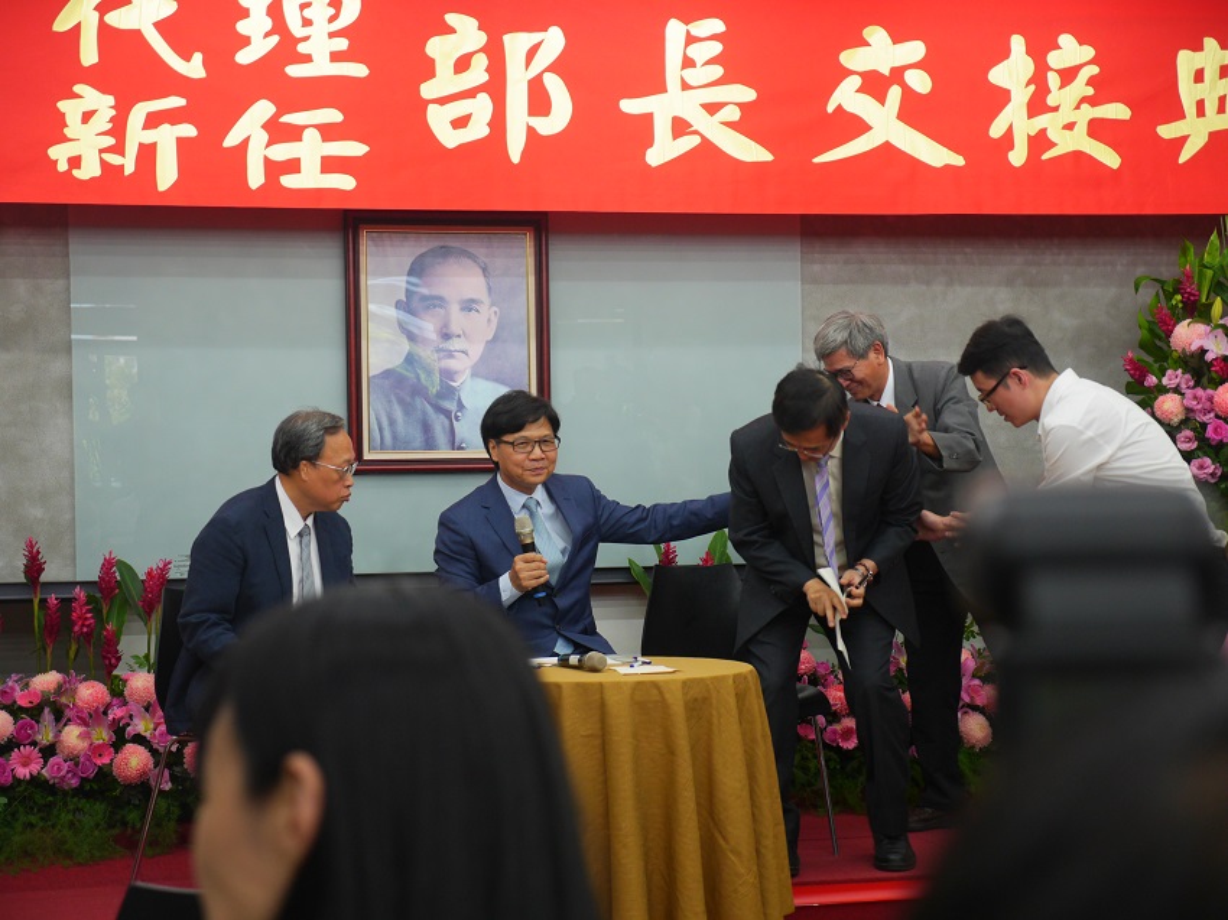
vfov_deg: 21.0
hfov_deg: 27.8
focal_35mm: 70
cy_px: 460
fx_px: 2483
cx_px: 614
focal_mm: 35
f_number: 2.8
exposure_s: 1/160
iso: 640
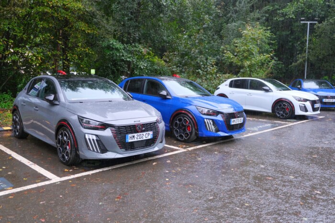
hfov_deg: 60.3
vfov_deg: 42.3
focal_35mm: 31
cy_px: 112
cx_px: 168
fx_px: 289
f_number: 3.2
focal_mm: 20.5
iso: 500
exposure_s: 1/60
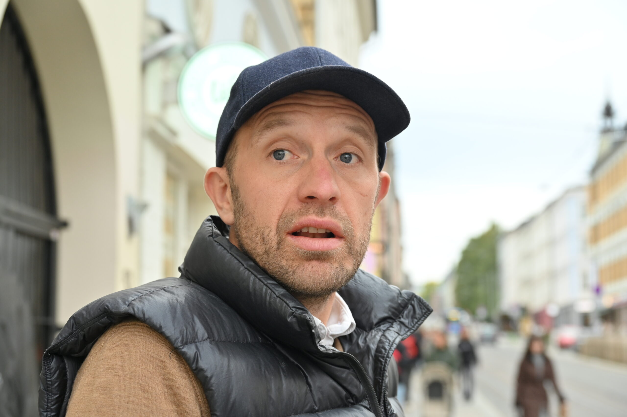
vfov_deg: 20.9
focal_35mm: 65
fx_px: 1132
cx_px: 314
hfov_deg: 31.0
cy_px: 208
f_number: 6
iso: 640
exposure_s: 1/125
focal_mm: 65
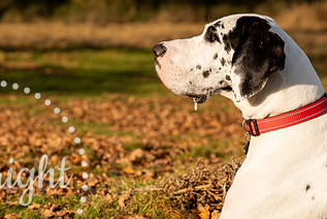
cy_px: 74
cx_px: 76
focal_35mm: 165
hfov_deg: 12.4
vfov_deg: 8.3
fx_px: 1500
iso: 200
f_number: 4
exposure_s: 1/1600
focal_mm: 72
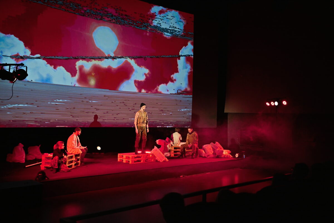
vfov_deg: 37.9
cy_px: 112
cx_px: 167
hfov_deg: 54.4
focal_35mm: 35
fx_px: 325
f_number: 2.2
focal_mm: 35
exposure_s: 1/640
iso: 1000
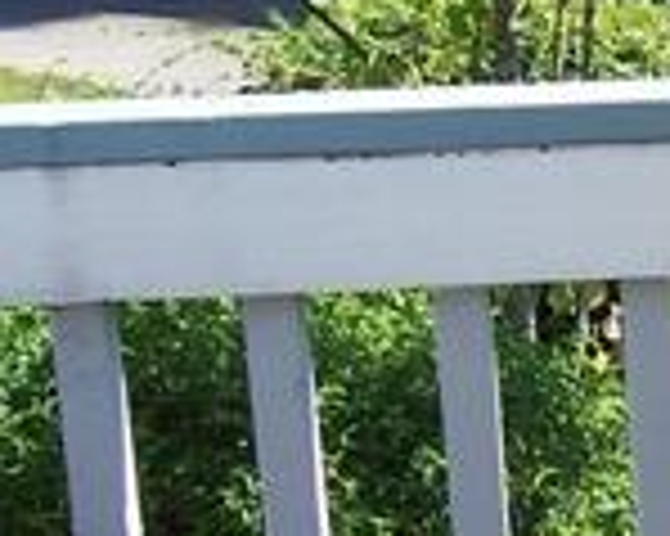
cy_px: 536
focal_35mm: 143
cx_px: 1291
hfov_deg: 12.1
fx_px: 2834
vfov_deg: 10.7
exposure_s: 1/125
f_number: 5.6
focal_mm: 5.6
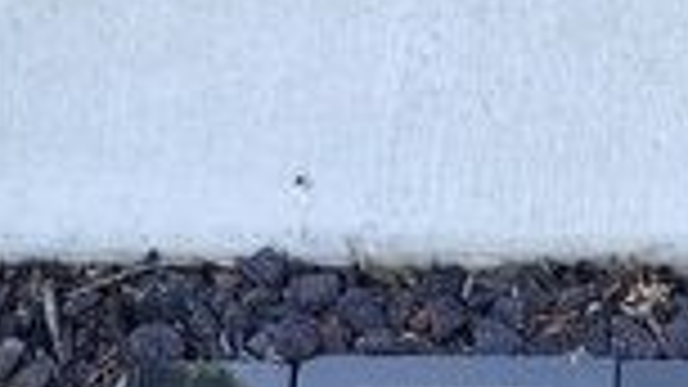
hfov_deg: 15.0
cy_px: 1602
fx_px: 2389
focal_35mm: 131
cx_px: 1088
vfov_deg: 6.9
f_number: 1.8
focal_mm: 5.56
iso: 102
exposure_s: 1/200
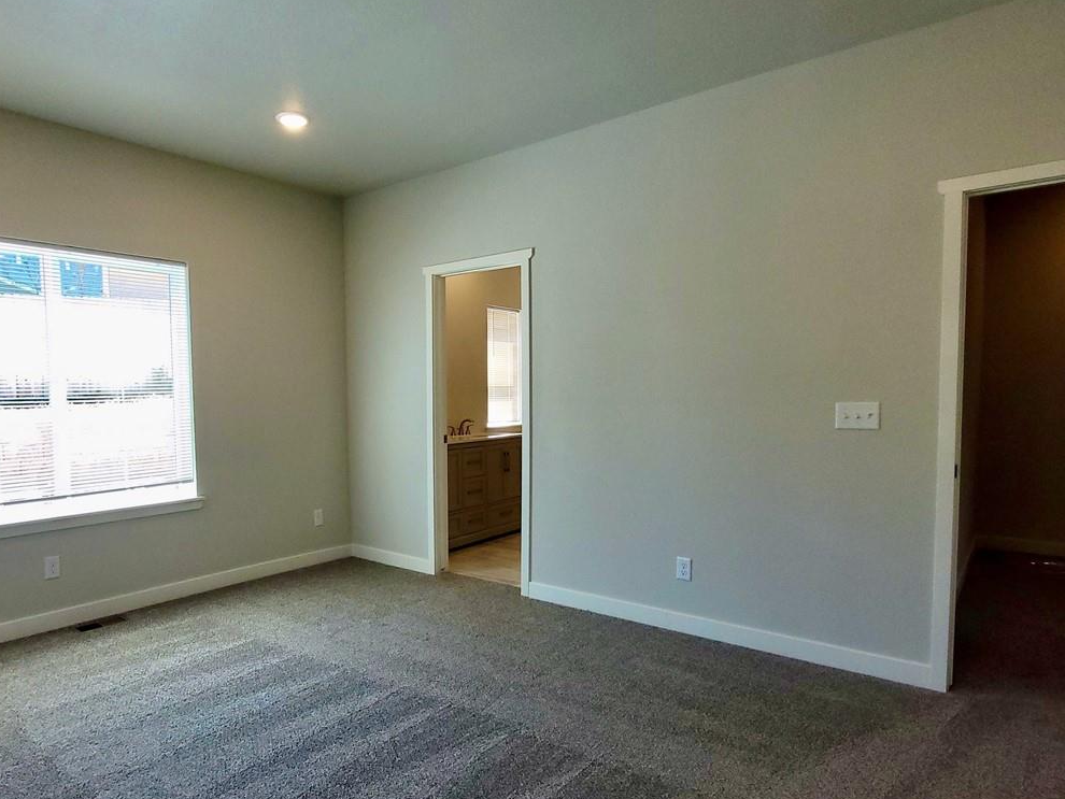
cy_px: 444
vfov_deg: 63.3
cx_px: 471
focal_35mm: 21
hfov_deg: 78.7
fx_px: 646
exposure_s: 1/120
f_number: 2.2
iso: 64
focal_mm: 1.74
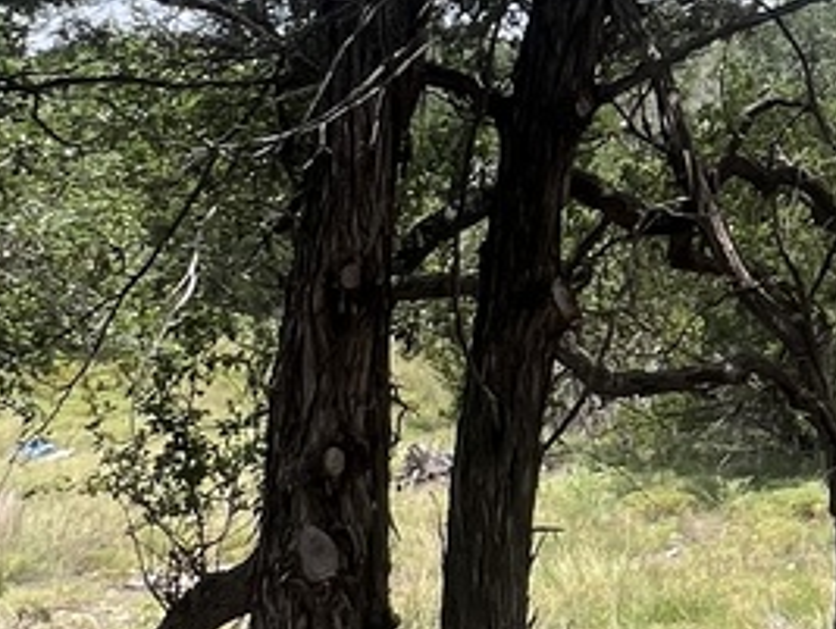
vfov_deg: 20.7
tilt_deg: +0.1
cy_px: 78
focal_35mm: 70
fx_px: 1693
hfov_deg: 22.6
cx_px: 1259
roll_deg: +4.7
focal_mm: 1.57
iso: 32
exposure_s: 1/473
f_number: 1.8
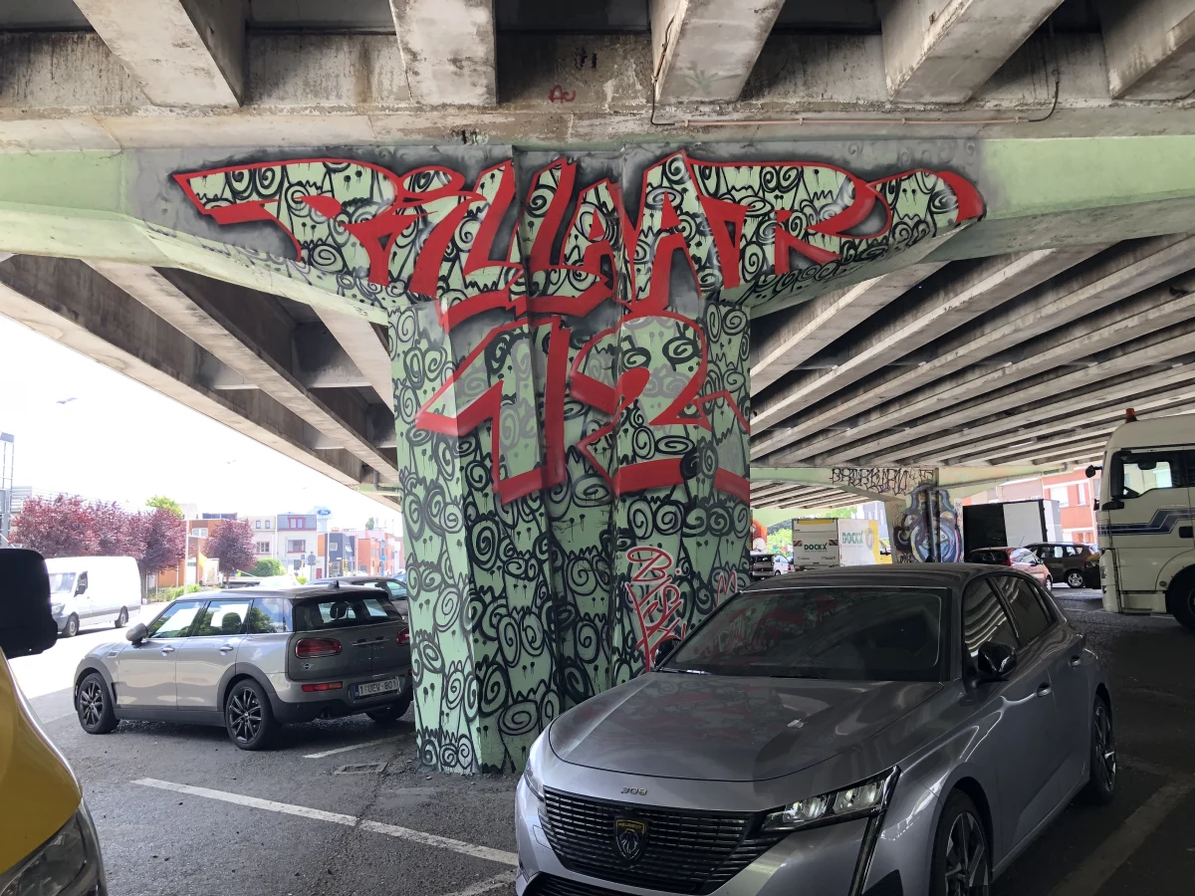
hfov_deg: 63.4
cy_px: 448
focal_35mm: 28
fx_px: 967
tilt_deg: +8.6
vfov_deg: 49.7
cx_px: 598
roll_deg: +2.5
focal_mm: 4
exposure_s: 1/120
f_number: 1.8
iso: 40
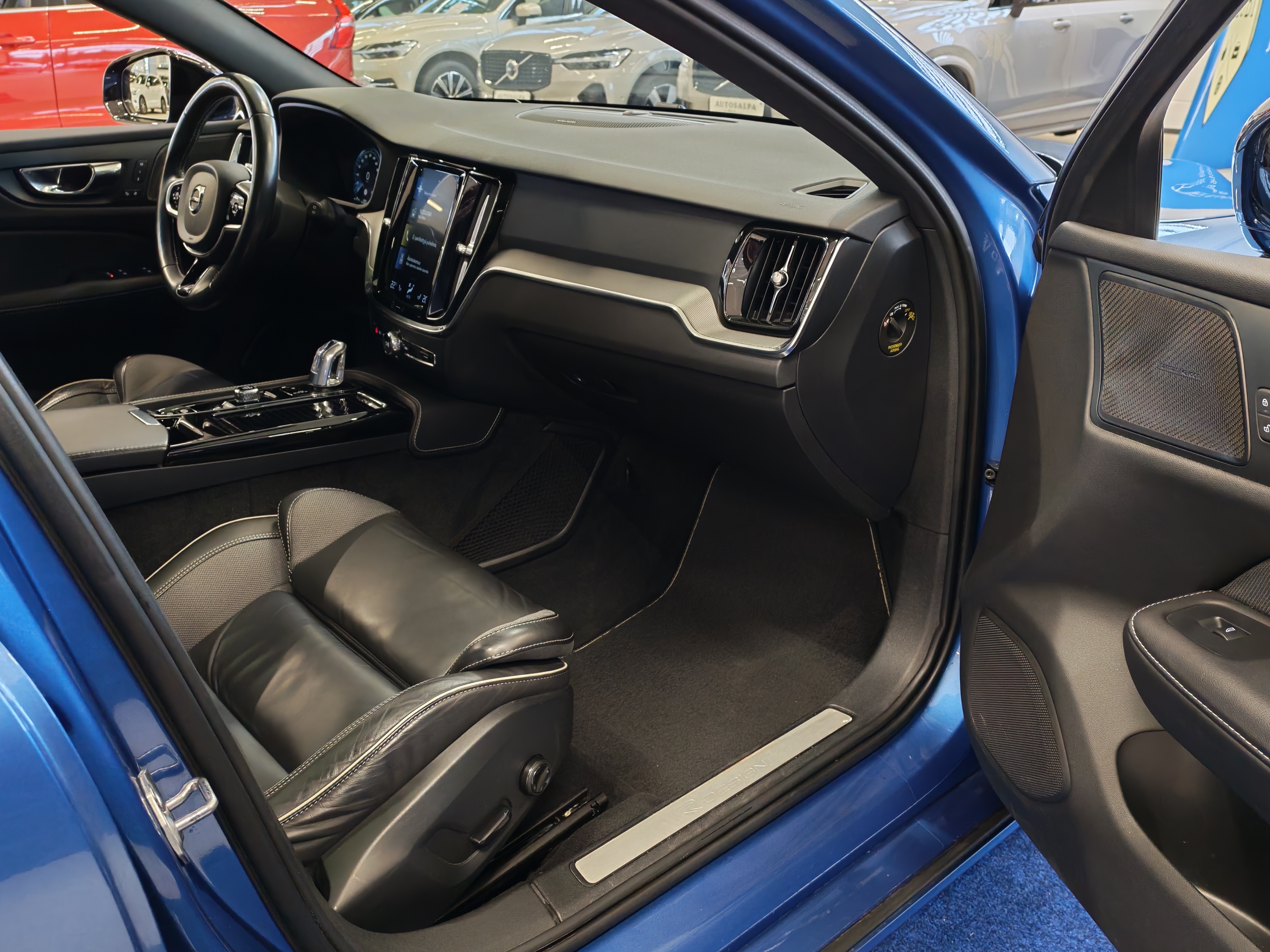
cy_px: 476
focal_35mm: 30
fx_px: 1101
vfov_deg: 46.8
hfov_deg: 60.0
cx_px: 635
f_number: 1.9
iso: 1000
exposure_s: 1/50
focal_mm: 6.12
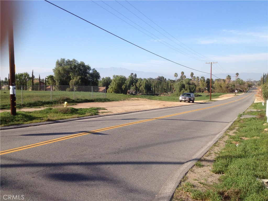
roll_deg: +0.4
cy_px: 100
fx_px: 271
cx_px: 134
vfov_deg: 40.7
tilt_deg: -6.8
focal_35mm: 35
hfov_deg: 52.6
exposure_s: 1/1175
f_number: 2.4
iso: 50
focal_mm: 4.28
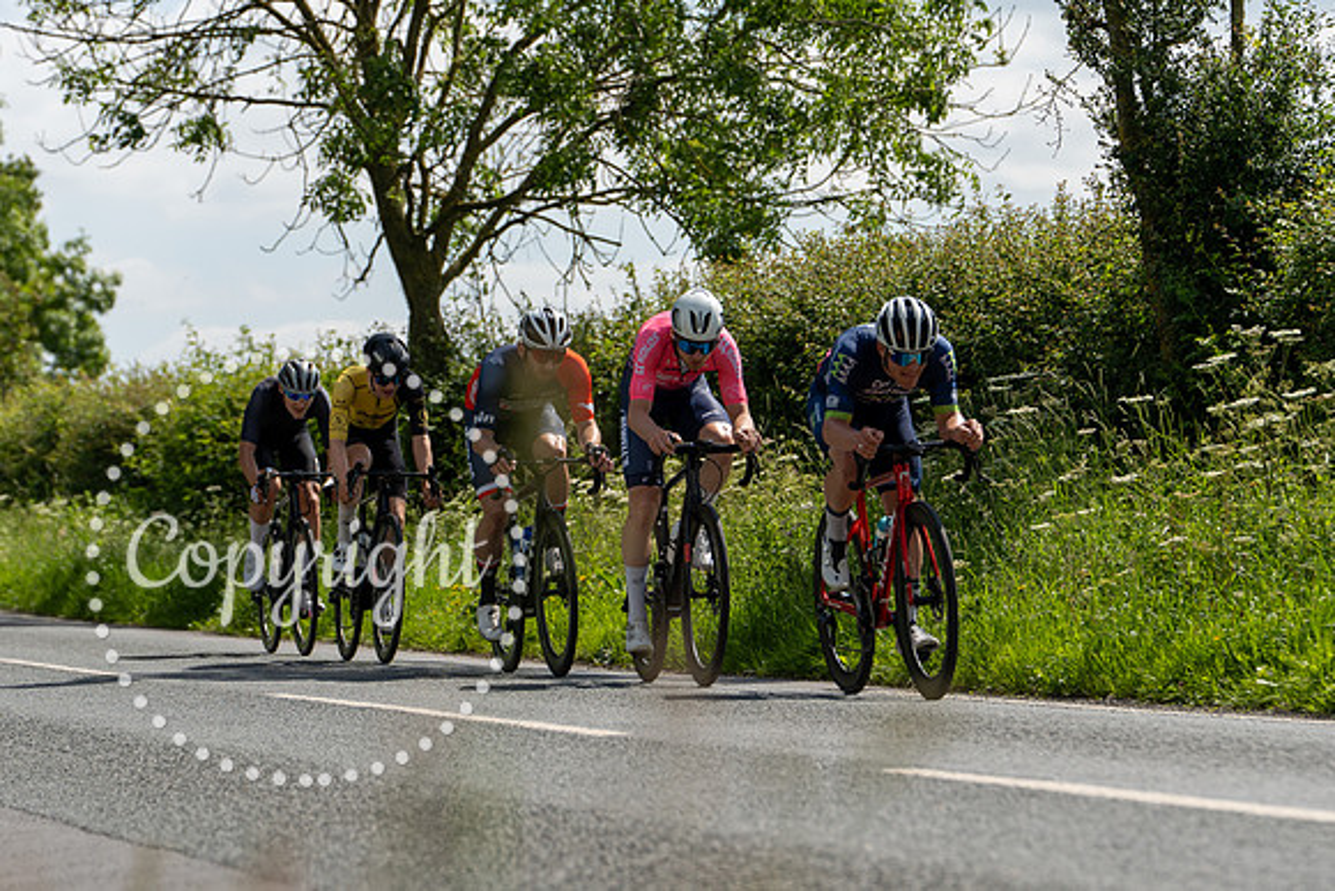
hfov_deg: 12.3
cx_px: 621
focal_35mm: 167
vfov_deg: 8.2
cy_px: 403
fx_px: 6186
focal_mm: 129
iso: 100
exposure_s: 1/1000
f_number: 5
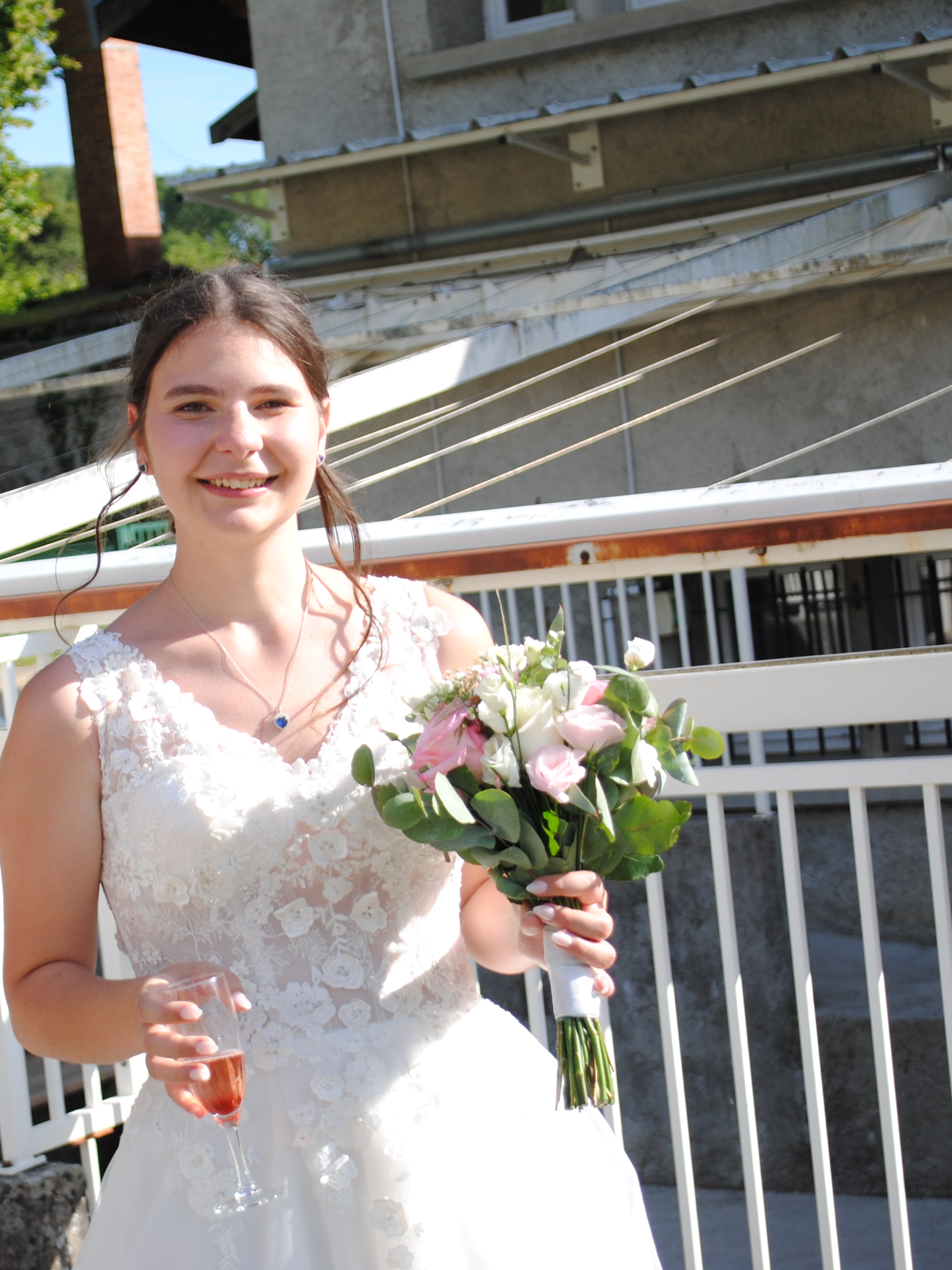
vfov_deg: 25.8
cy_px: 635
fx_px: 2777
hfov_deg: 19.4
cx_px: 320
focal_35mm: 76
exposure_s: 1/320
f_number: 9
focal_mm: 35
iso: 100
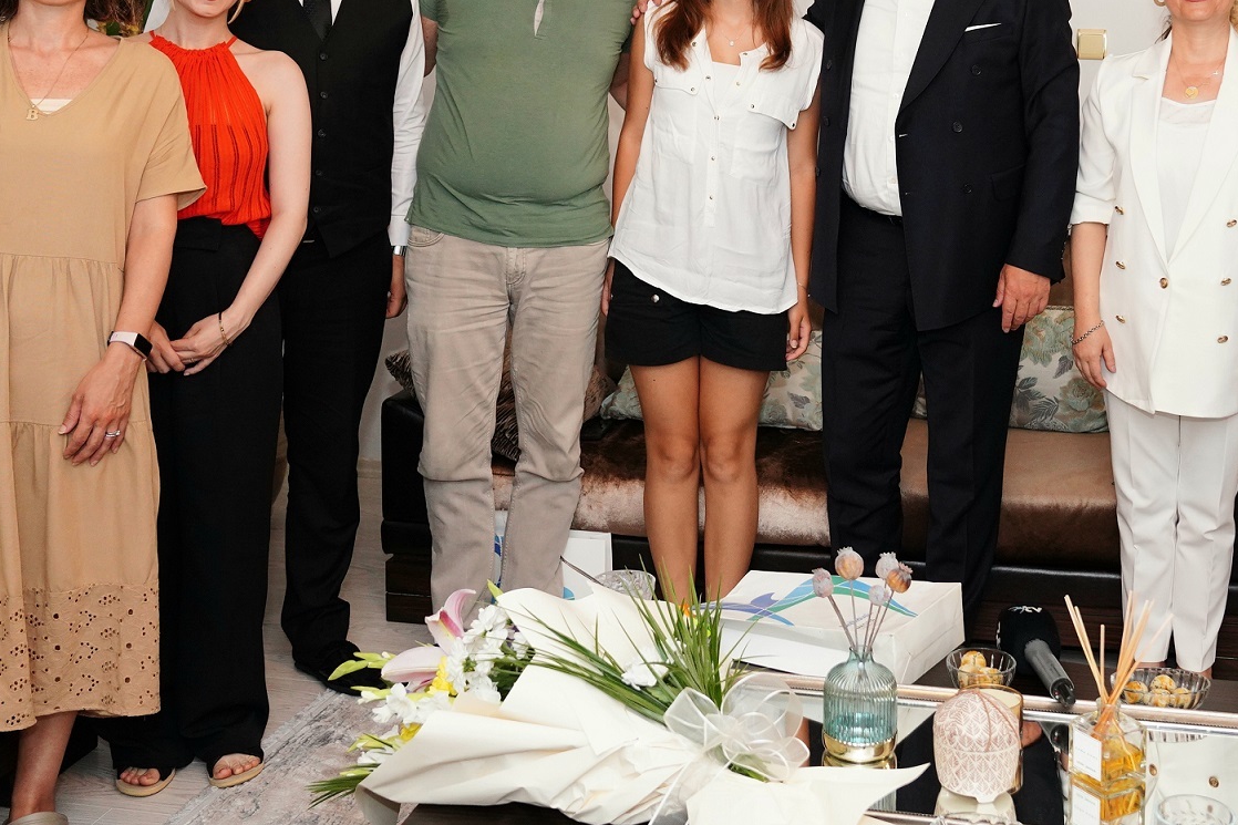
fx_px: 1685
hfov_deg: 40.0
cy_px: 91
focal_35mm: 49
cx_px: 785
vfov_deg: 26.6
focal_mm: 24
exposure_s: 1/160
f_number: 3.5
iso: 1600
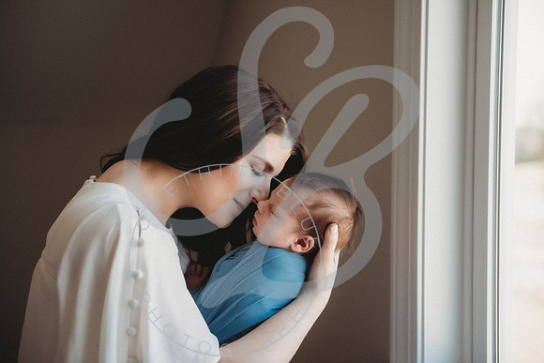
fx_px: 841
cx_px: 270
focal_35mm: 56
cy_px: 181
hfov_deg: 35.9
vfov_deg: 24.4
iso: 200
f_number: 2.8
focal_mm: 55
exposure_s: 1/160
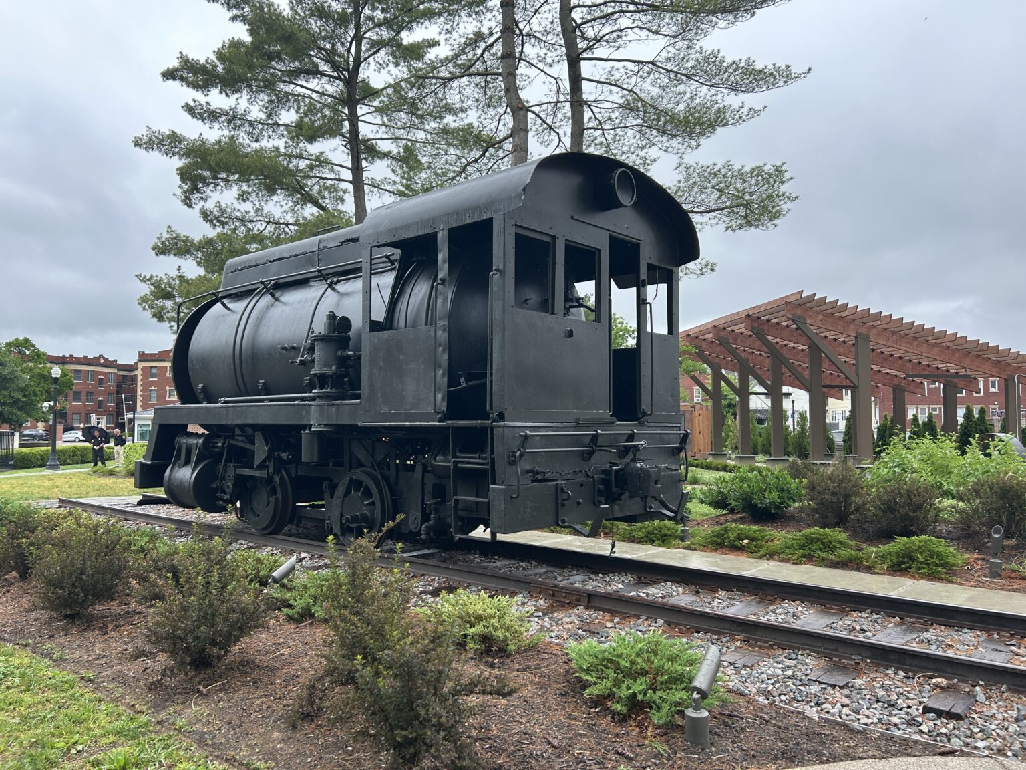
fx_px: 771
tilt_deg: +3.4
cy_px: 385
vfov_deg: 53.1
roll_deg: +0.2
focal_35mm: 26
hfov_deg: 67.3
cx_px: 513
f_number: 1.5
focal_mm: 5.7
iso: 50
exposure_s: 1/1468
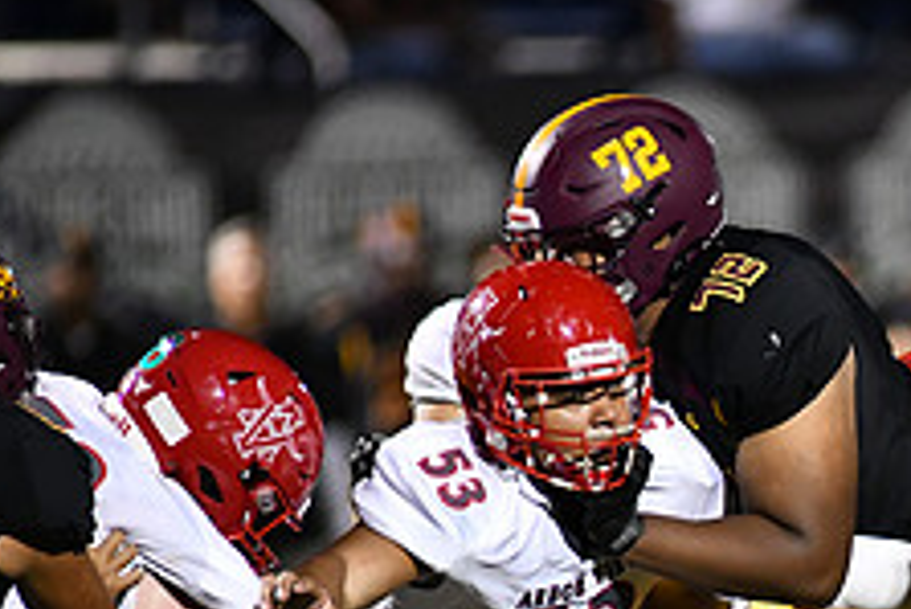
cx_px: 997
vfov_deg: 1.8
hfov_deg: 2.6
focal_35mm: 781
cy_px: 717
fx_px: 19776
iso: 5000
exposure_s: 1/1000
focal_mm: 300
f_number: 2.8
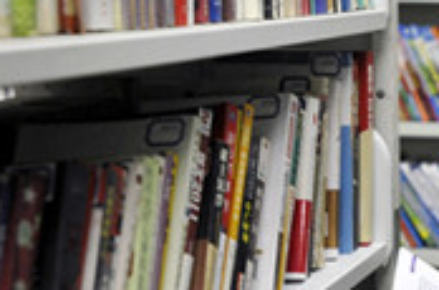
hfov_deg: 16.7
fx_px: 1423
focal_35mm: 117
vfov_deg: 11.6
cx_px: 535
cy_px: 134
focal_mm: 35
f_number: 2.8
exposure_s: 1/60
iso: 1600
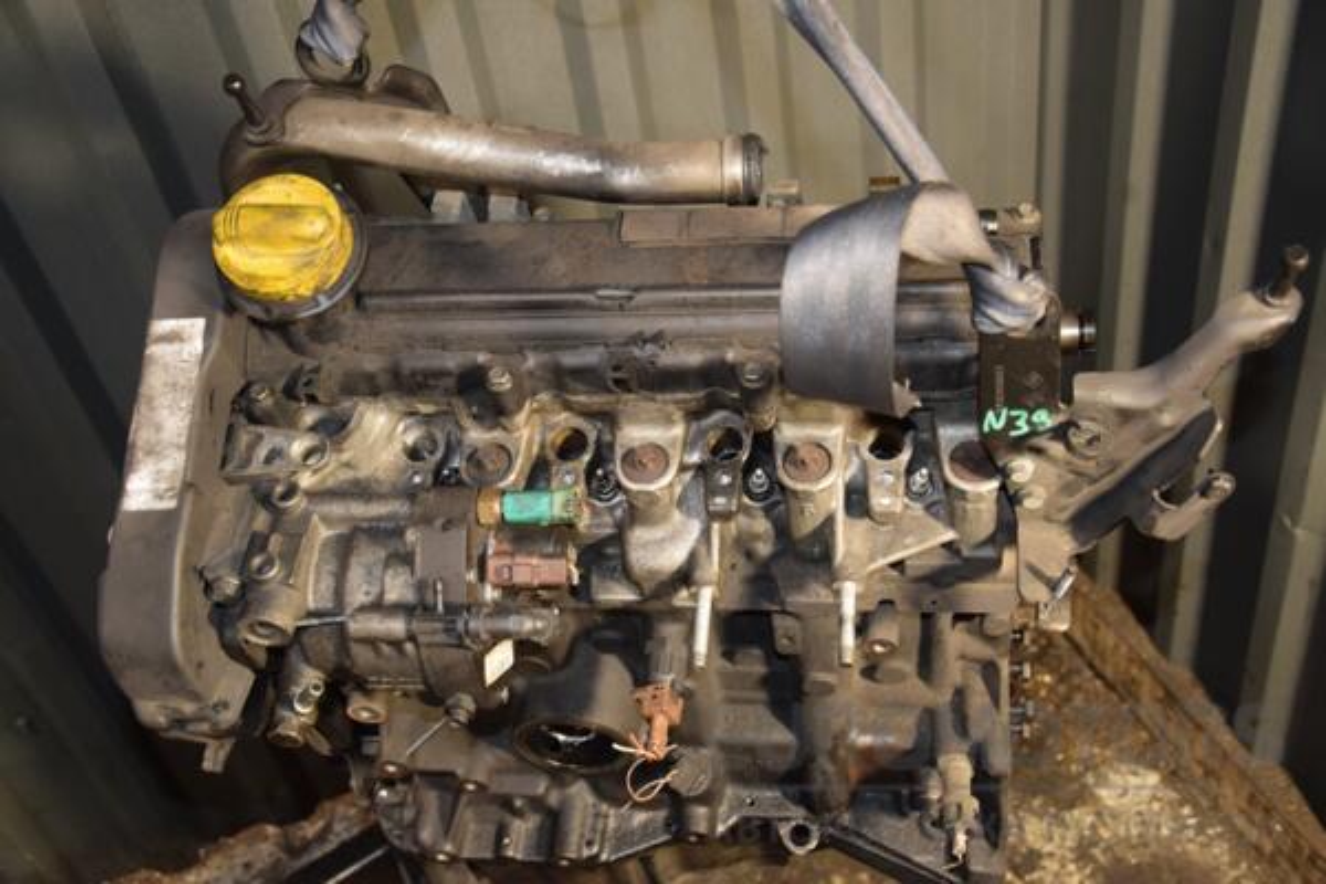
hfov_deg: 49.6
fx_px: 1436
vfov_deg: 34.2
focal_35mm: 39
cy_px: 442
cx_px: 663
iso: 800
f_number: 5
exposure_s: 1/80
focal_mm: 26
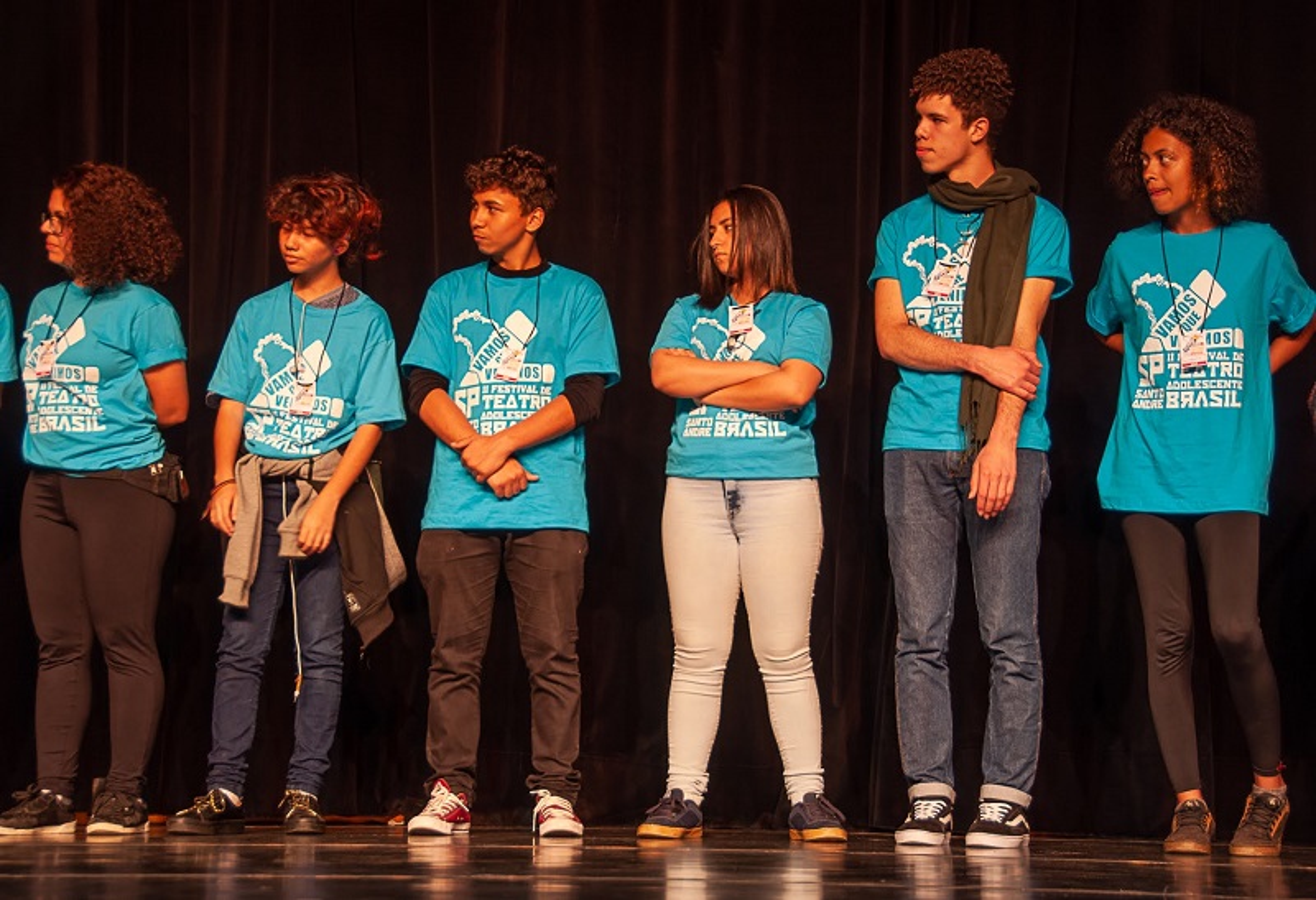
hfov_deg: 23.5
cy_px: 450
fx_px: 3160
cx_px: 638
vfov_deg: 16.2
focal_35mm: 86
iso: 320
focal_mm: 56
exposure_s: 1/60
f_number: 4.8
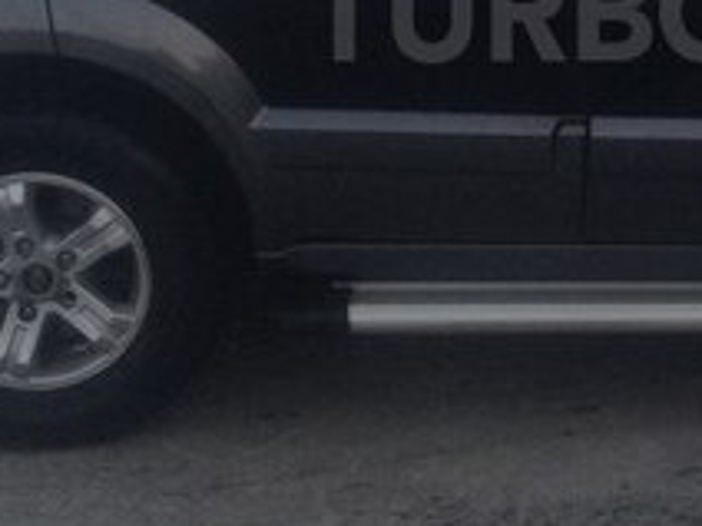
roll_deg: -1.3
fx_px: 2210
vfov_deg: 13.4
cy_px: 12
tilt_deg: -11.1
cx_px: 646
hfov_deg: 17.7
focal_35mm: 109
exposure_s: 1/120
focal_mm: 4.28
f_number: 2.4
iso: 80
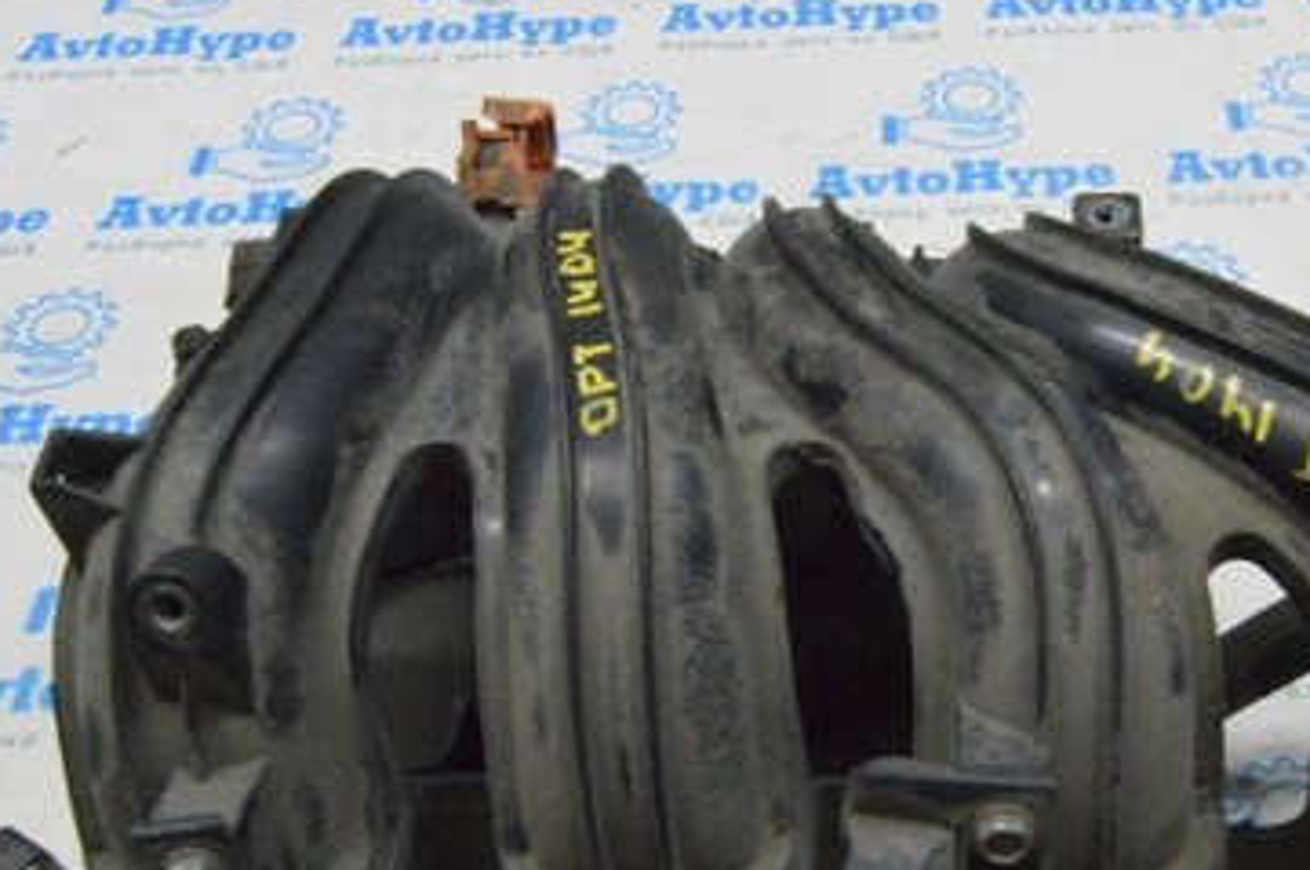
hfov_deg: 40.4
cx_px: 917
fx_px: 1744
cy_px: 573
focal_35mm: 48
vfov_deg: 27.8
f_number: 20
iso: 6400
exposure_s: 1/20
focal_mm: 18
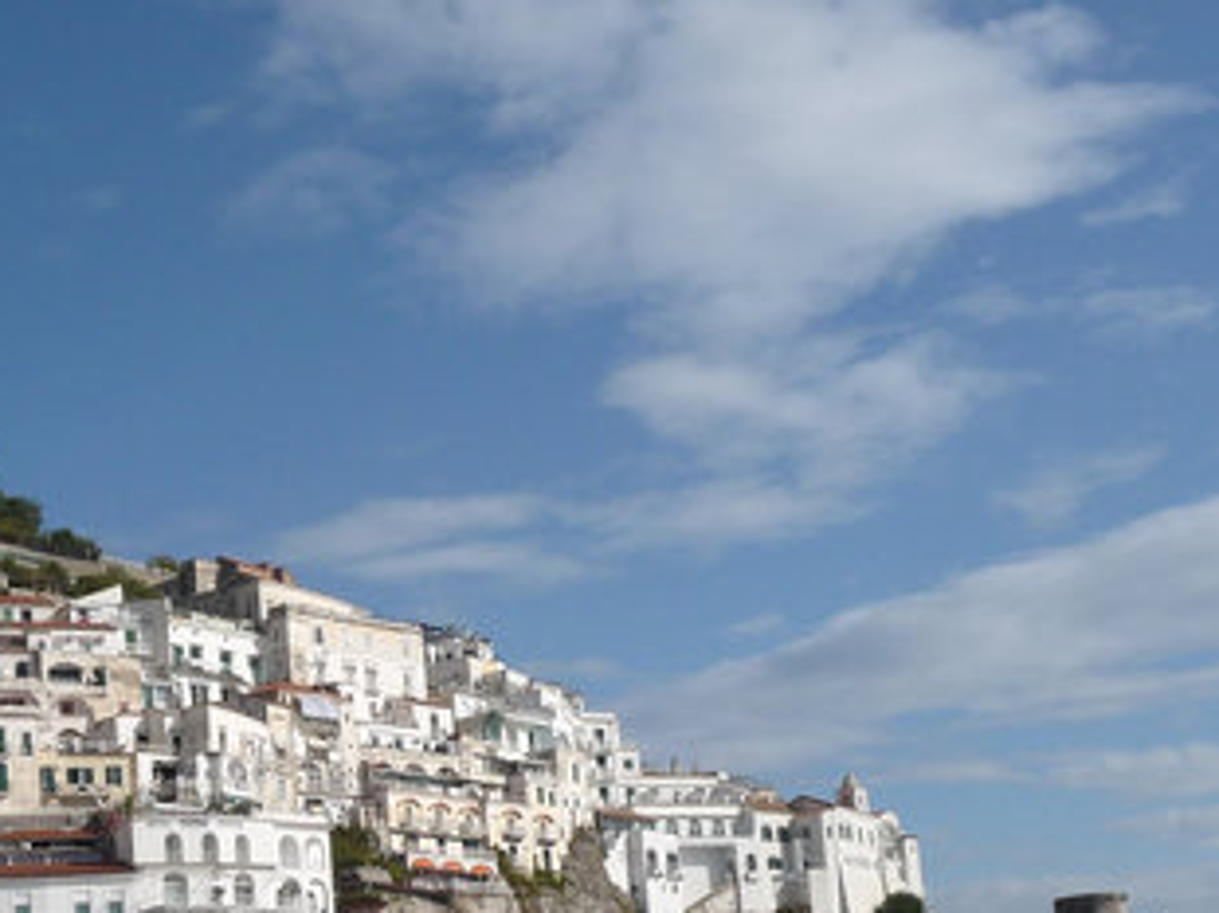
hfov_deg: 29.0
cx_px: 329
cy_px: 723
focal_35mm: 66
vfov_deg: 22.0
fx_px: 2323
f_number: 8
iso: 100
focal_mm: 5
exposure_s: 1/500
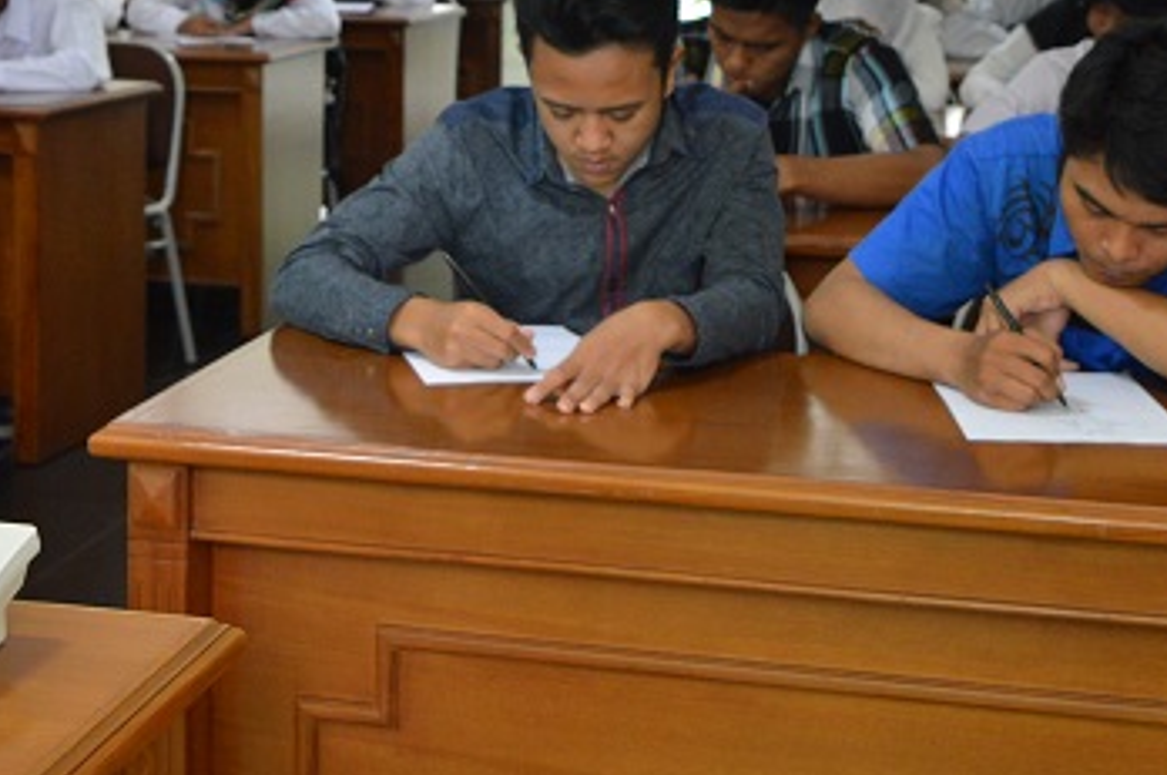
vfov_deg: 19.0
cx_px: 478
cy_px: 34
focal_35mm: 70
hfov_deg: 28.8
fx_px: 2266
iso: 450
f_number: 3.5
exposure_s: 1/15
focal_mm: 18
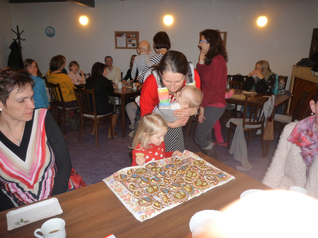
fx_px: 230
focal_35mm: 25
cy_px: 119
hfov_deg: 69.4
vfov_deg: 54.9
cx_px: 159
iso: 160
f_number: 2.8
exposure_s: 1/30
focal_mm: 4.4
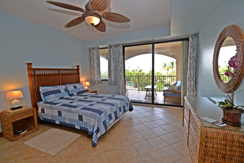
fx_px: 102
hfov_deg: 100.4
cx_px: 122
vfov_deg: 77.4
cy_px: 82
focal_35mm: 15
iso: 200
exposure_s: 1/80
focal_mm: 15
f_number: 4.5
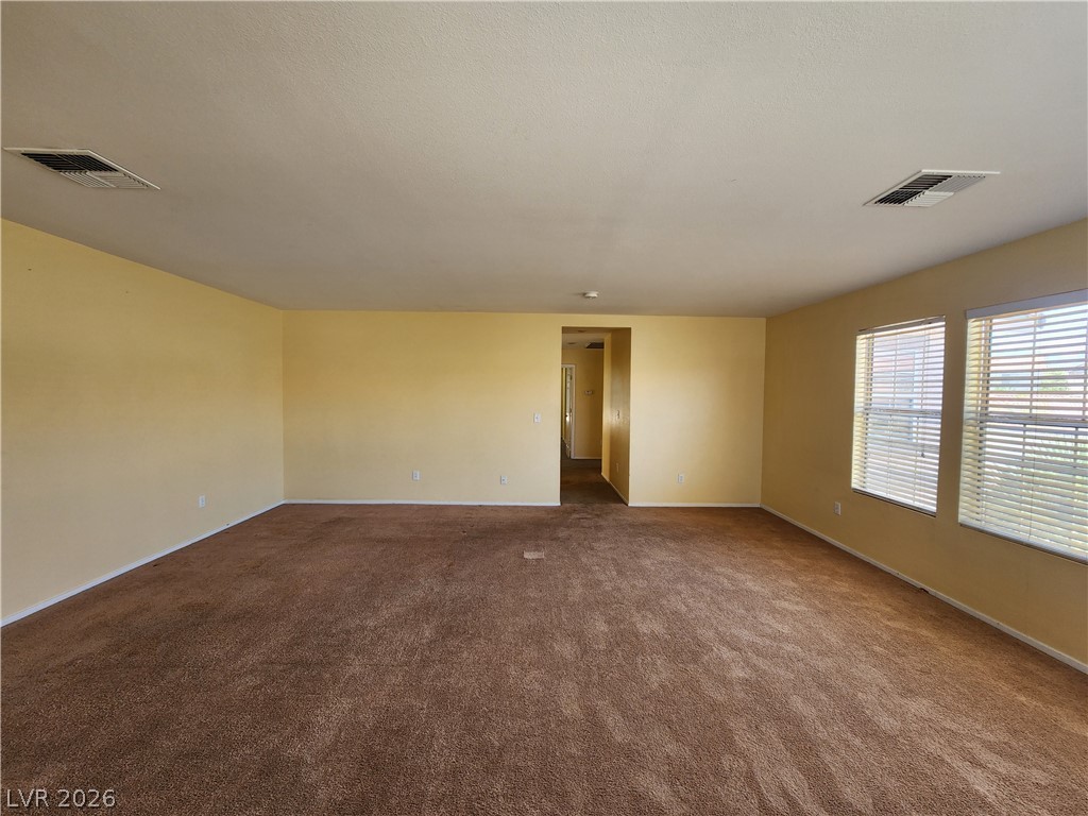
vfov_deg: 89.9
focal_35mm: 13
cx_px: 544
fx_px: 409
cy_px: 408
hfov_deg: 106.2
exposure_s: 1/60
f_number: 2.2
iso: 80
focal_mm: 2.2
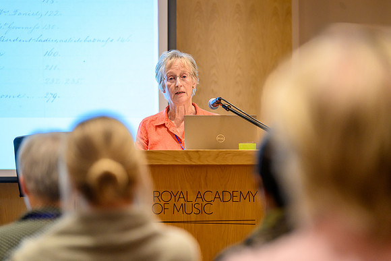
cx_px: 196
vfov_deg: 9.1
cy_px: 130
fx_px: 1639
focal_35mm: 151
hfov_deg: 13.6
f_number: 2.8
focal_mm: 150
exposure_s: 1/125
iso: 1800
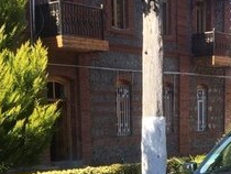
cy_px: 259
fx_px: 608
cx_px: 102
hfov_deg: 21.5
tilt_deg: -11.8
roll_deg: +0.3
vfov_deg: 15.1
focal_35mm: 91
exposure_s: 1/733
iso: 32
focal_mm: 4.15
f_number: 2.2
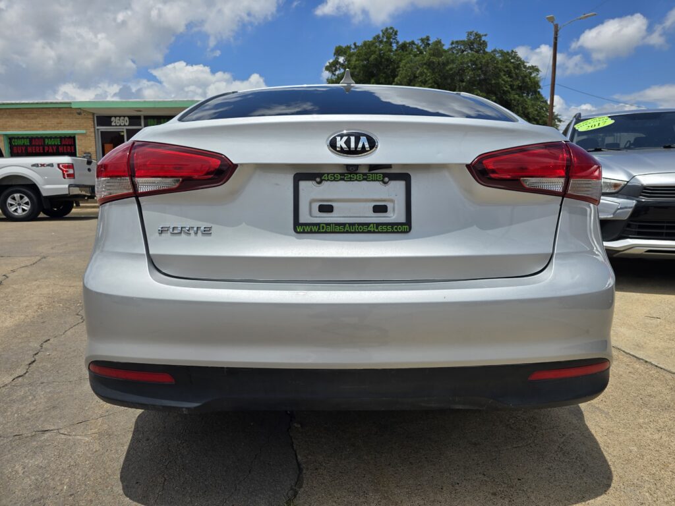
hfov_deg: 73.9
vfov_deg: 58.9
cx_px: 338
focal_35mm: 23
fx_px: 448
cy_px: 253
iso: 12
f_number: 1.7
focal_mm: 6.3
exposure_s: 1/1402
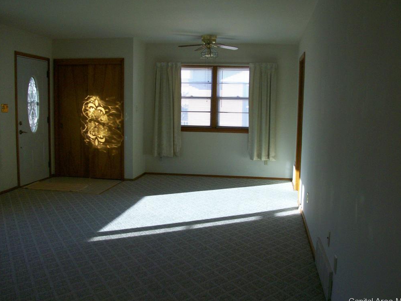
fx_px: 405
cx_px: 205
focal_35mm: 35
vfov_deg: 40.7
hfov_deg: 52.6
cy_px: 153
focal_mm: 5.7
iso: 118
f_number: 2.8
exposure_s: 1/128
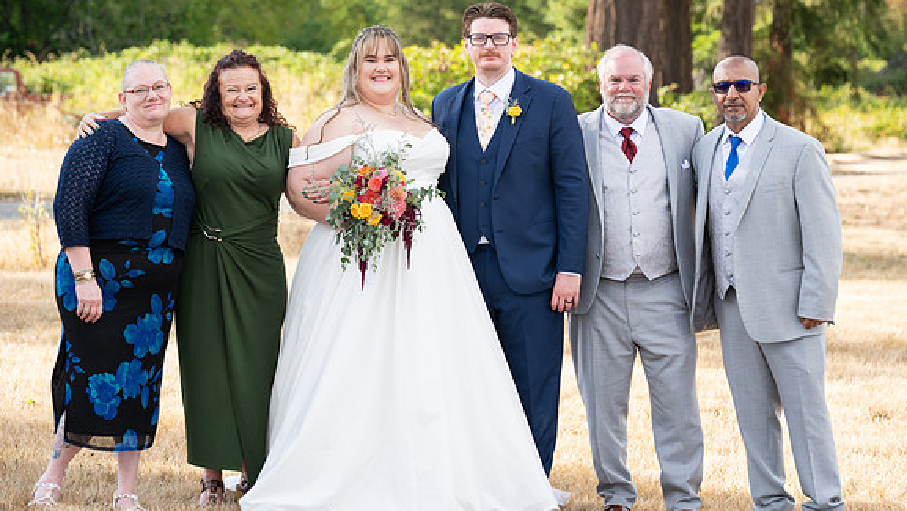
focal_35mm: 119
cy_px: 215
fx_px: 2863
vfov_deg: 10.2
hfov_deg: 18.0
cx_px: 454
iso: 250
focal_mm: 113
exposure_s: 1/320
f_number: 5
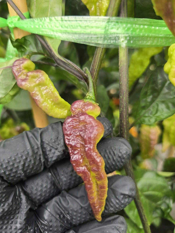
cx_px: 88
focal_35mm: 23
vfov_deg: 73.9
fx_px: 155
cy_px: 116
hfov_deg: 58.9
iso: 100
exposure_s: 1/180
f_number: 1.7
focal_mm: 6.3
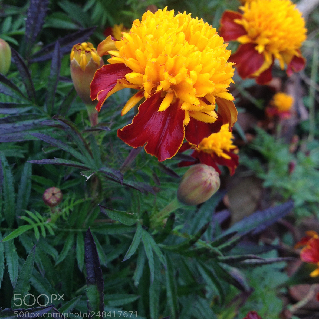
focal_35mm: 42
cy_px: 119
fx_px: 438
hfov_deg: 40.0
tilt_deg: -47.9
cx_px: 159
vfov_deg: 39.8
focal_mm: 4.28
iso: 50
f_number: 2.4
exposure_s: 1/60
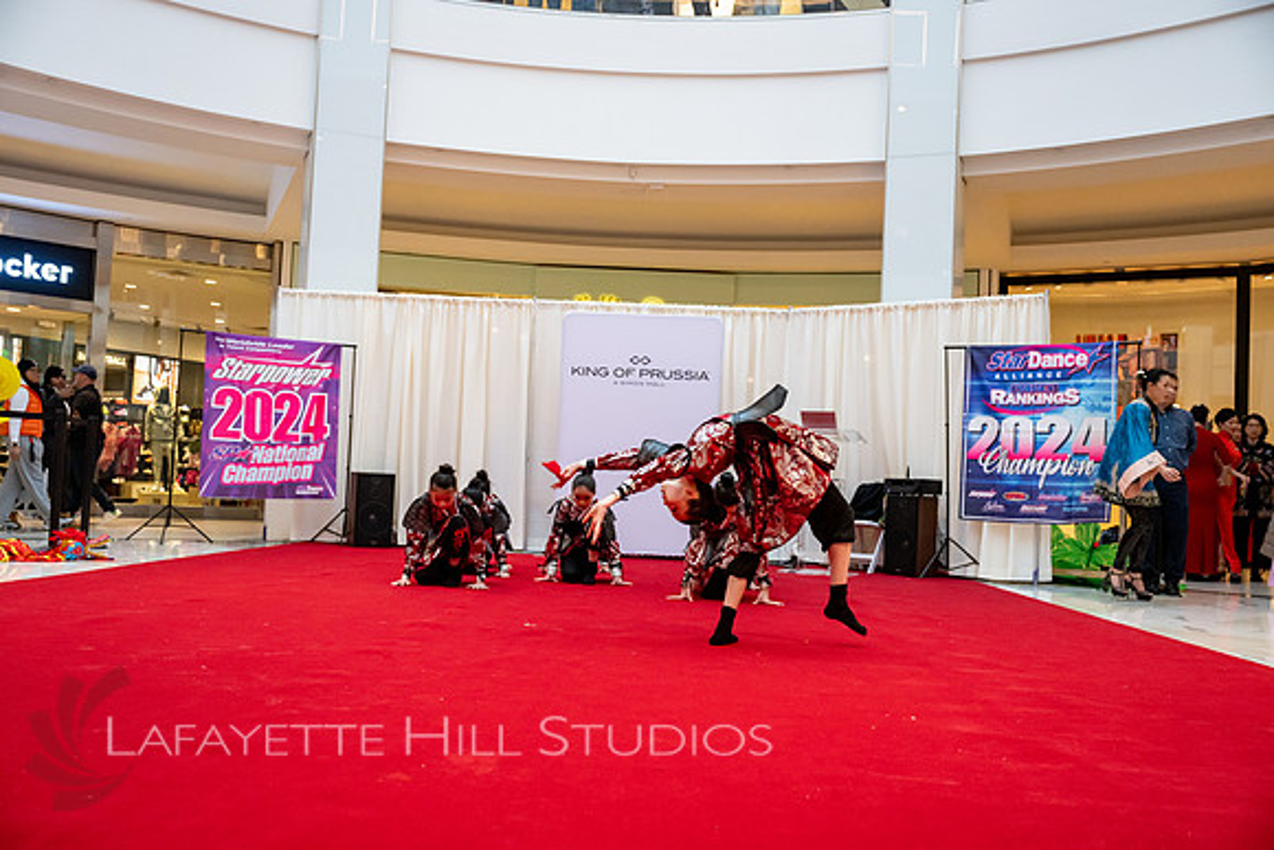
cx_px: 637
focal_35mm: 34
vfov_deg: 39.4
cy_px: 425
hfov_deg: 56.5
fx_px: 1186
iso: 2000
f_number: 3.2
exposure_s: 1/500
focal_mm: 33.5
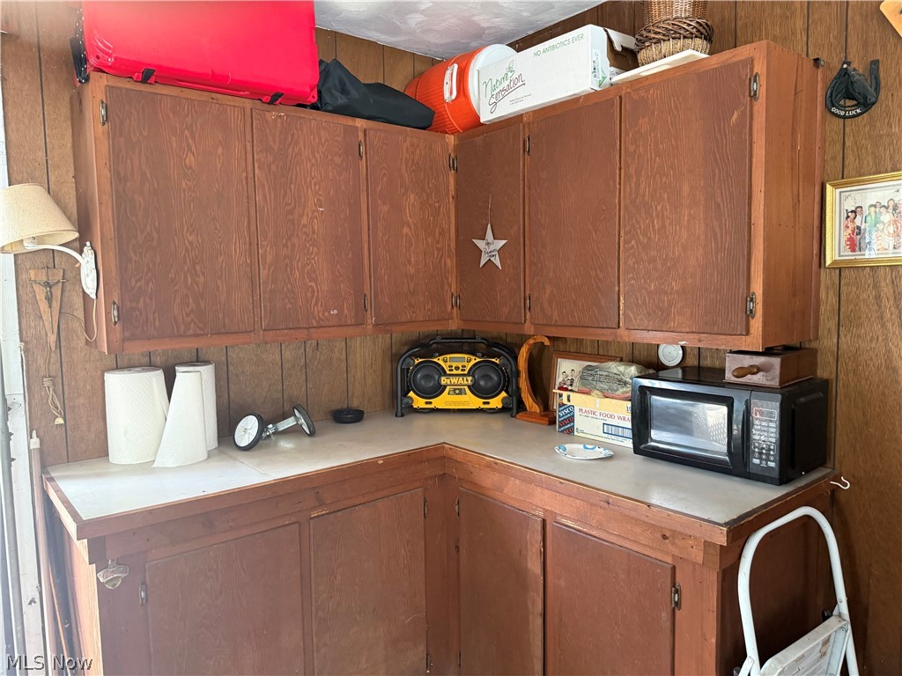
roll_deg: +0.7
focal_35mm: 24
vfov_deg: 56.8
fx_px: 625
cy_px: 338
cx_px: 451
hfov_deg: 71.6
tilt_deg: -5.0
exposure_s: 1/60
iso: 400
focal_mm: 6.76
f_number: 1.78
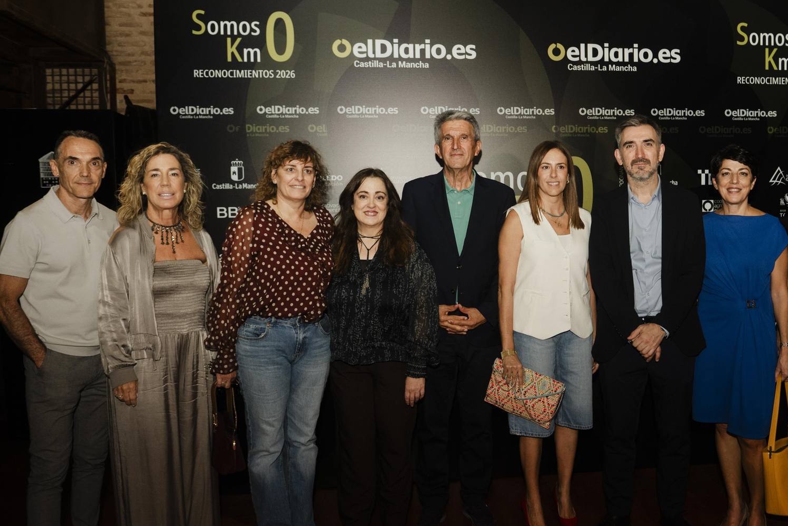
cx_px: 528
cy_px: 258
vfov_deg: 40.0
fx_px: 722
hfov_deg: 56.0
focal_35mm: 33
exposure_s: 1/160
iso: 800
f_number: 4
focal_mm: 24
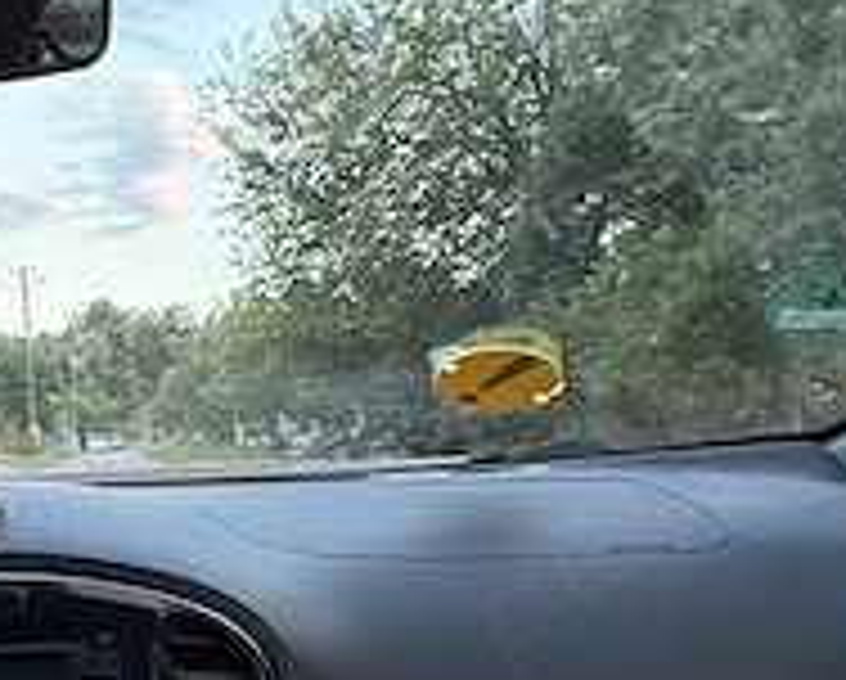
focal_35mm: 58
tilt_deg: -2.8
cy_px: 590
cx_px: -189
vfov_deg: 25.6
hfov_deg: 28.0
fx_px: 1454
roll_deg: +1.5
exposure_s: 1/99
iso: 125
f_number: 2.2
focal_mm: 2.22
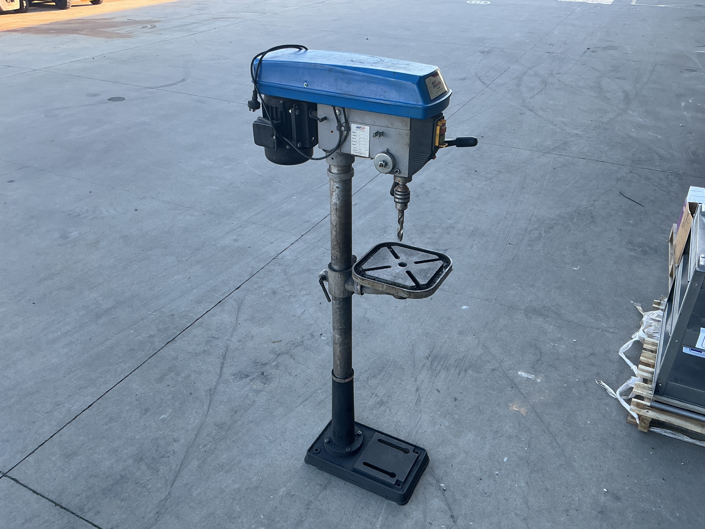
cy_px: 264
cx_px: 352
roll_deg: -0.5
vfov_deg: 48.2
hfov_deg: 61.7
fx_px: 591
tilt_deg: -30.6
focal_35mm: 29
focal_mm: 3
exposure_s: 1/143
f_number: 1.8
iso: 20
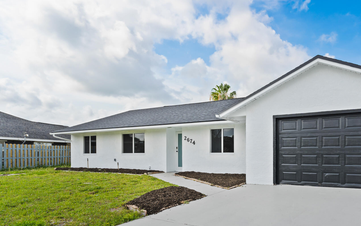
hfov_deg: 75.7
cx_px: 256
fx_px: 216
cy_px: 160
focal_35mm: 22
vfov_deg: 53.3
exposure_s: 1/200
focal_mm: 14
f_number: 9
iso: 250
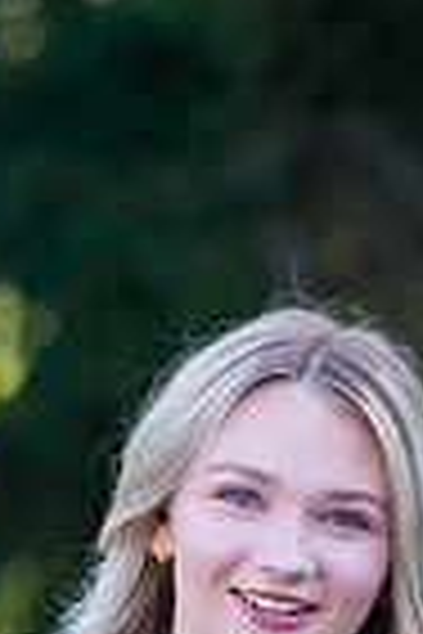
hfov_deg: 3.6
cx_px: 252
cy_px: 998
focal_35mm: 383
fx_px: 6750
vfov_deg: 5.3
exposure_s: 1/125
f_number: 4
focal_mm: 120
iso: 160
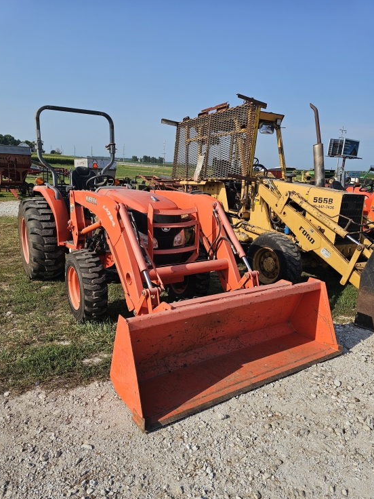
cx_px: 185
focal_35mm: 24
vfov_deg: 71.6
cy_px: 258
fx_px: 346
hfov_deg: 56.8
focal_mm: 6.3
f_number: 1.7
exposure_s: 1/1024
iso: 10
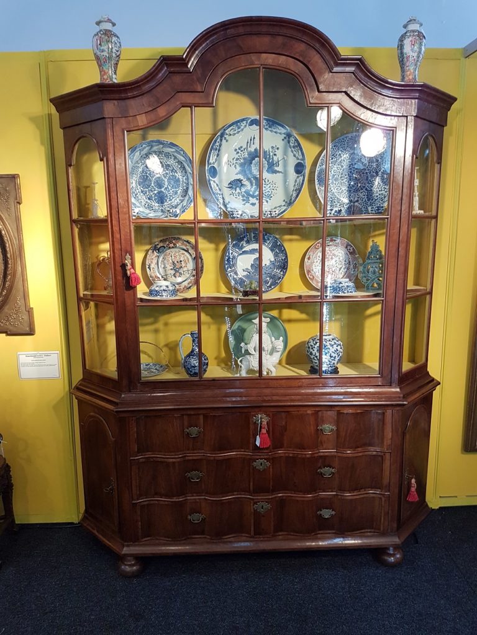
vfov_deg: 67.3
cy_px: 318
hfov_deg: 53.1
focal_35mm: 26
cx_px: 238
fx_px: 478
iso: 100
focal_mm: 4.2
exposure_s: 1/50
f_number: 1.7
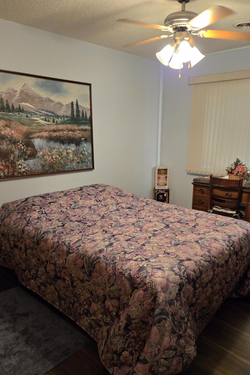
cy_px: 208
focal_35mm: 27
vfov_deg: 67.2
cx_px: 137
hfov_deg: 47.9
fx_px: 281
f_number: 1.8
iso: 640
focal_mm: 5.4
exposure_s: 1/120
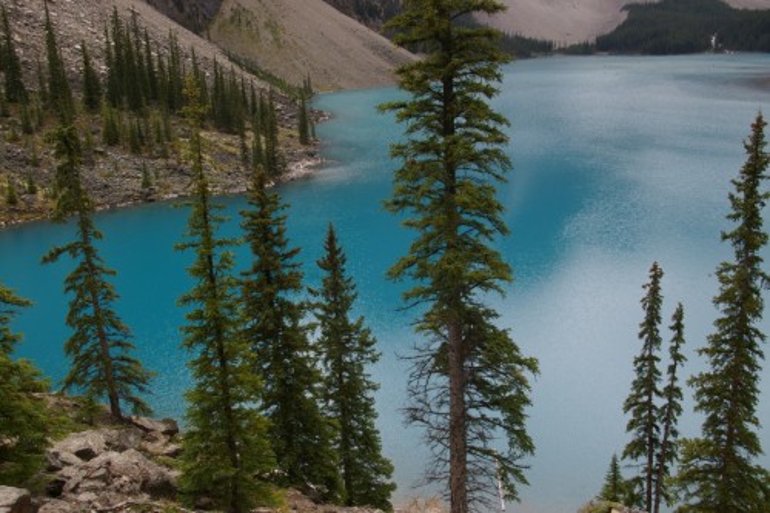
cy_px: 256
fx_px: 738
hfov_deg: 55.1
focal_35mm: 34
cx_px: 385
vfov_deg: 38.3
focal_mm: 23
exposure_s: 1/250
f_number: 8
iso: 200
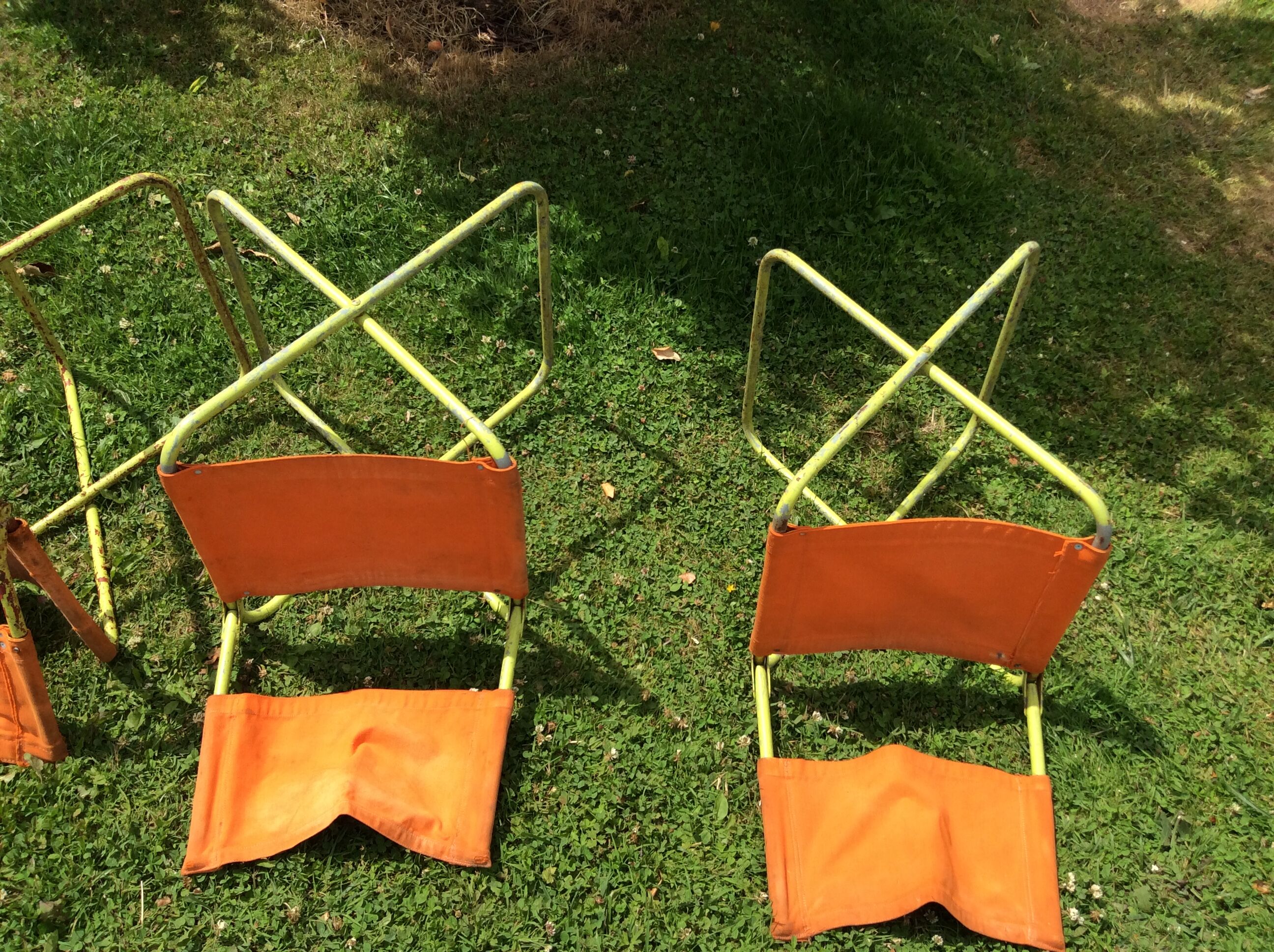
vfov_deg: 44.1
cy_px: 476
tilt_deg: -48.3
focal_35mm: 32
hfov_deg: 56.9
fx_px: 1176
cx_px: 637
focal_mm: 3.3
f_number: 2.4
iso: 32
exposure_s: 1/1546
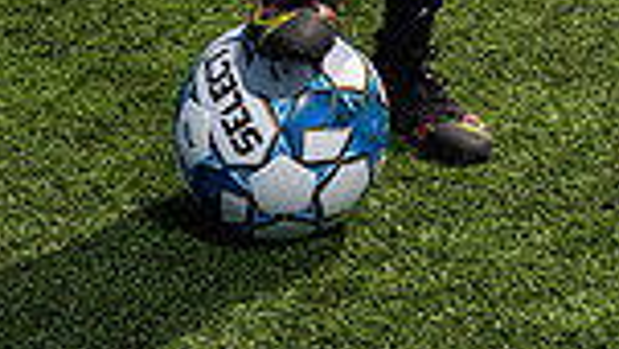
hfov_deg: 17.1
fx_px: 2052
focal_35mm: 125
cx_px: 385
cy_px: -521
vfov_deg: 8.7
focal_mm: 40
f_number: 8
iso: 100
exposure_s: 1/250
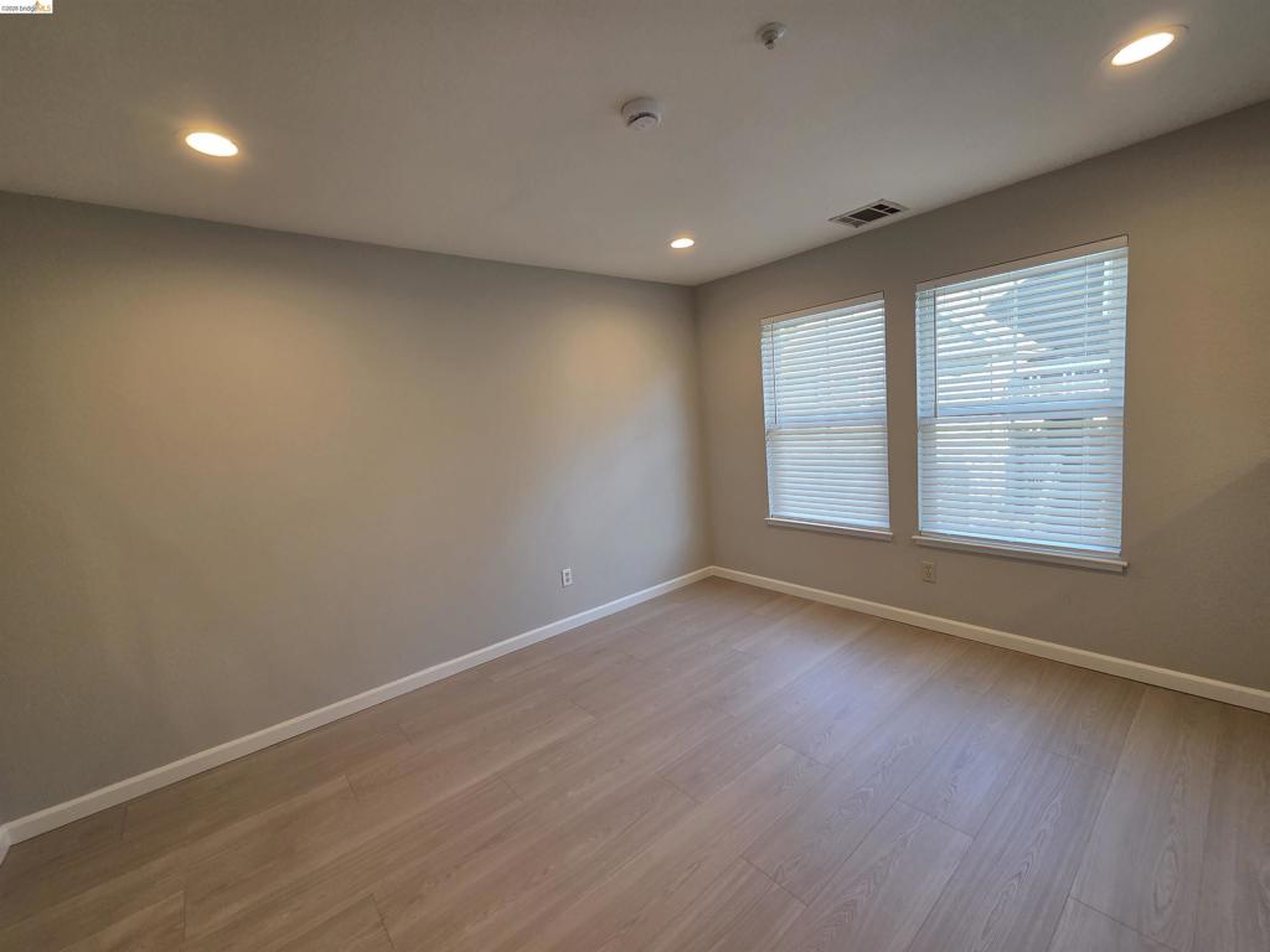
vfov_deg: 89.9
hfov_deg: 106.2
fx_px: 477
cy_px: 476
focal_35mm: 13
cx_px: 635
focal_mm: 2.2
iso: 160
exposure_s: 1/120
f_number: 2.2
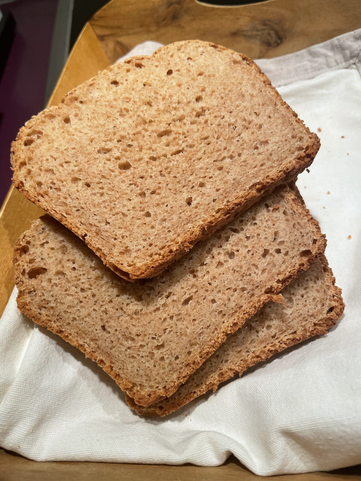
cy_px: 240
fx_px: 362
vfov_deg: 67.3
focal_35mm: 26
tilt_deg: -55.1
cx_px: 180
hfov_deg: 53.1
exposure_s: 1/100
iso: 100
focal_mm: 4.2
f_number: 1.6
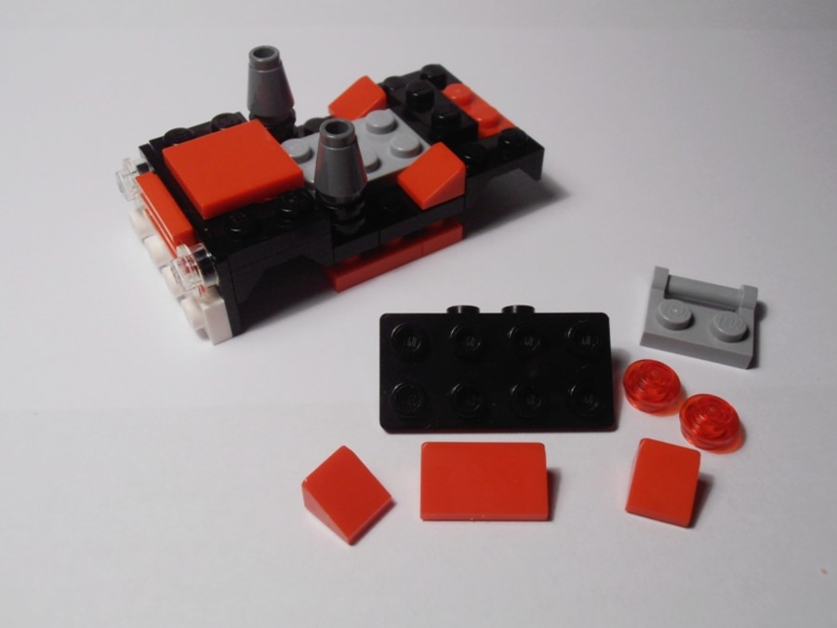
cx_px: 418
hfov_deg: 50.1
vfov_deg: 38.7
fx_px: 895
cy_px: 314
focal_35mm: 37
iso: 80
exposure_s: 1/80
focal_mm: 6.61
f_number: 3.9
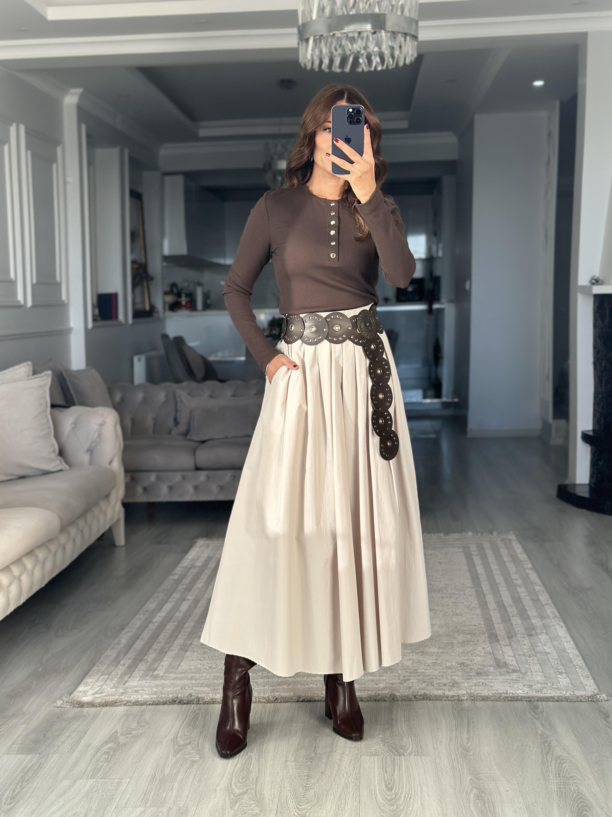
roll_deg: +0.9
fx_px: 1131
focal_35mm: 48
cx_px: 306
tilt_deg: -22.3
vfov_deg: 39.7
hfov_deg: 30.3
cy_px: 408
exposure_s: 1/226
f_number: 1.78
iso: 80
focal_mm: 6.86
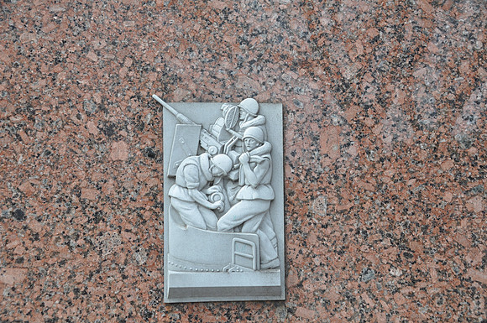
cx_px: 244
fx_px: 709
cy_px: 162
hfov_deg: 37.9
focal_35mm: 52
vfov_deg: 25.7
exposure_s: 1/60
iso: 200
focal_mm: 35
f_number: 8
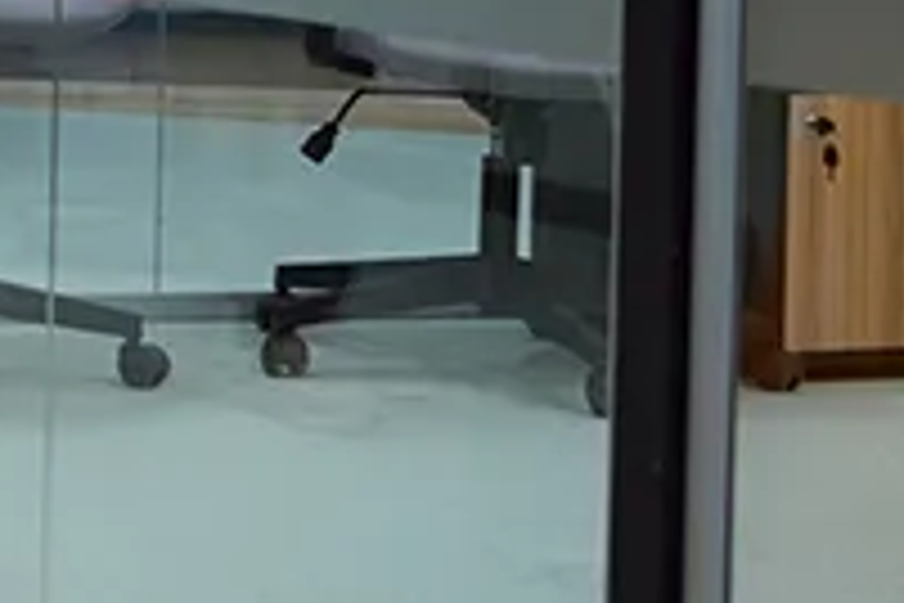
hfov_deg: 13.6
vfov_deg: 10.3
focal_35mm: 131
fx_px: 3287
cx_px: -859
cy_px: -184
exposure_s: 1/200
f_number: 2.8
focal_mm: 29.2
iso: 800
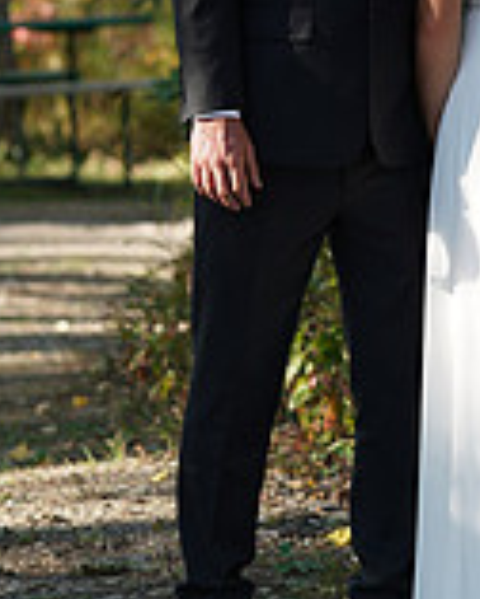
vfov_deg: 6.5
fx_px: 5228
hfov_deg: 5.2
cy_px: 92
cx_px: 554
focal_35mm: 295
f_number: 2.8
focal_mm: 85
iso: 100
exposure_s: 1/250
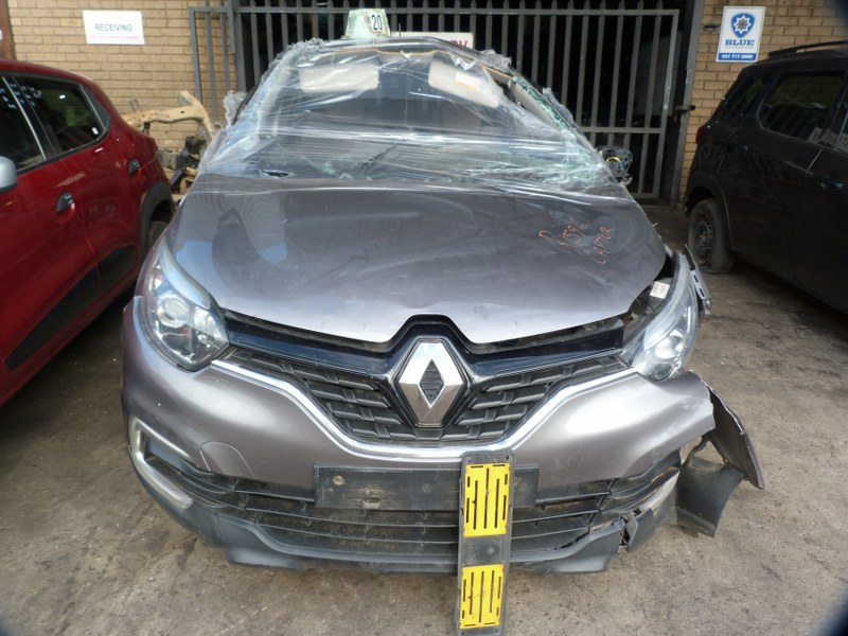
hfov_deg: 69.4
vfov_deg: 54.9
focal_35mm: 25
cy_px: 318
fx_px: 612
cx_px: 424
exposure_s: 1/100
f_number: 3.6
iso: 80
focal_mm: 4.5
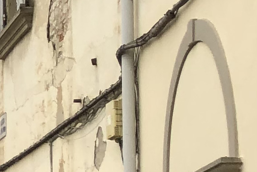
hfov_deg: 8.6
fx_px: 1464
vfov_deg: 6.6
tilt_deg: +3.0
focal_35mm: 205
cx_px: -469
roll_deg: +0.5
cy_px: 281
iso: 20
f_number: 1.8
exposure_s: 1/282
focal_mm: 4
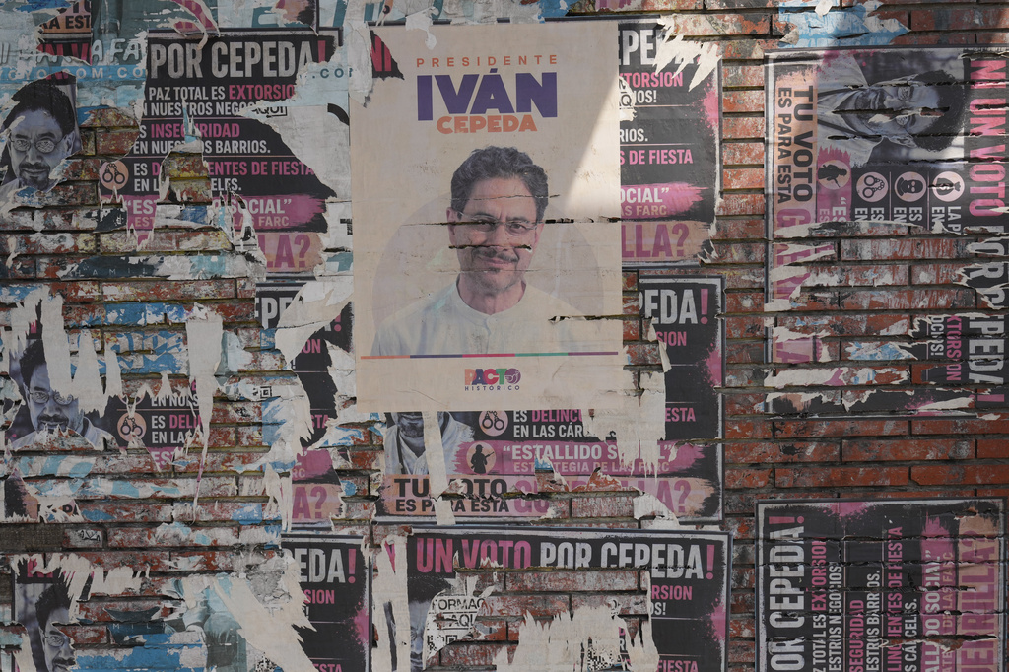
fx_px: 1093
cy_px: 336
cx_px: 504
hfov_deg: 49.6
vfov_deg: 34.2
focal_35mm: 39
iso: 400
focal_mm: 39
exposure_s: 1/1600
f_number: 5.6
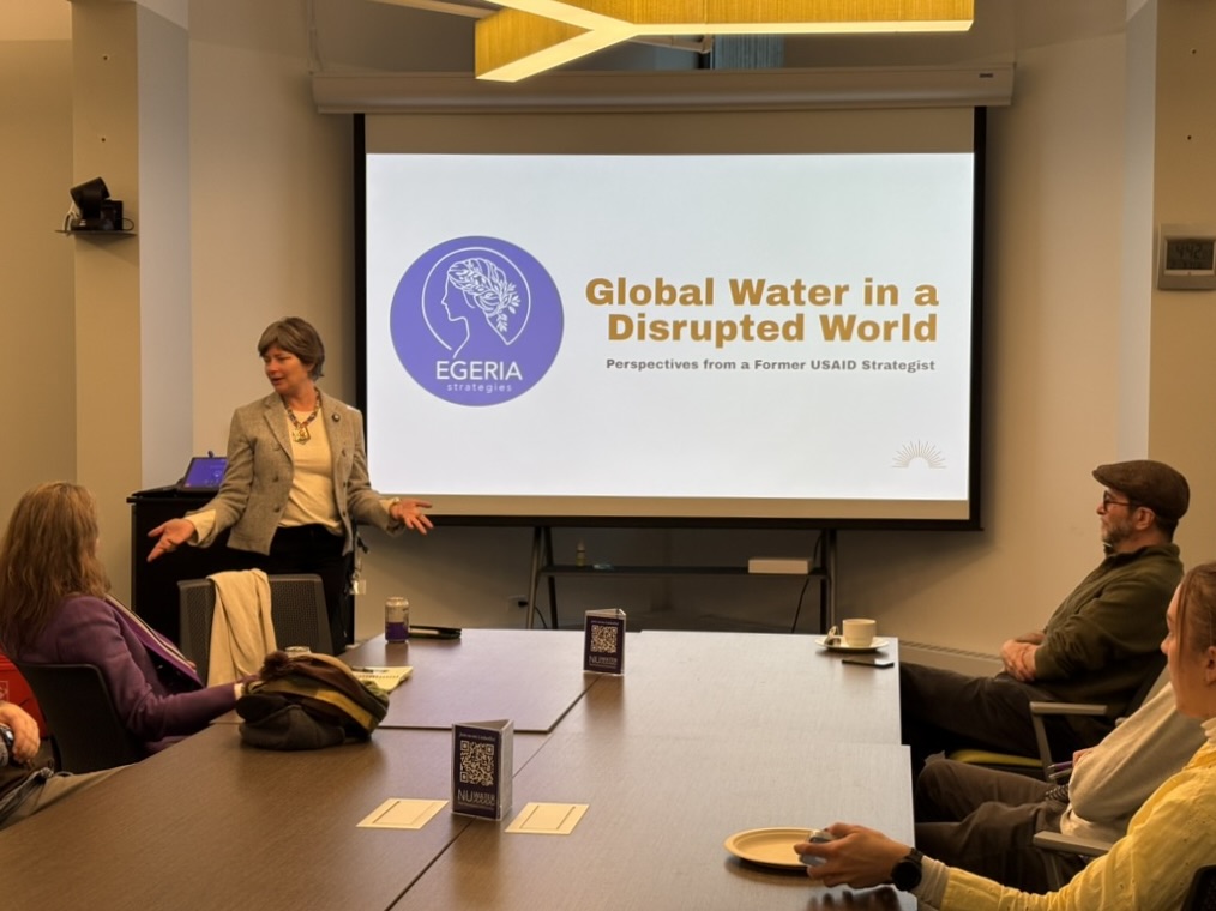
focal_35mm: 52
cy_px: 456
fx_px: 1826
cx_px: 608
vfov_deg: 28.0
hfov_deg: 36.8
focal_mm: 5.96
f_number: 1.6
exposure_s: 1/90
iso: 50
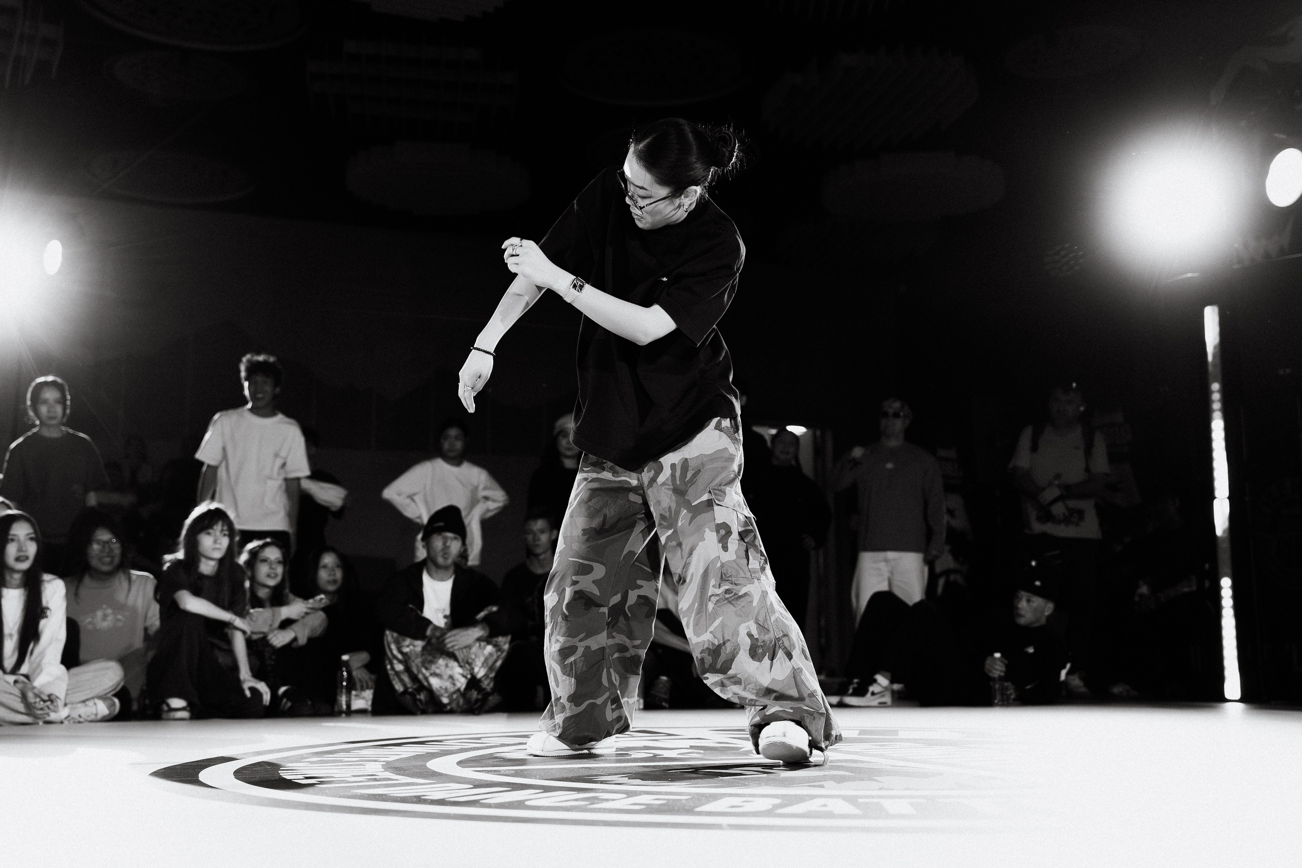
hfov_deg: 46.0
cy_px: 434
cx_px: 651
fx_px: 1535
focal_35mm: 42
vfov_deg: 31.6
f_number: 2.8
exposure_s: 1/640
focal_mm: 41
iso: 2500
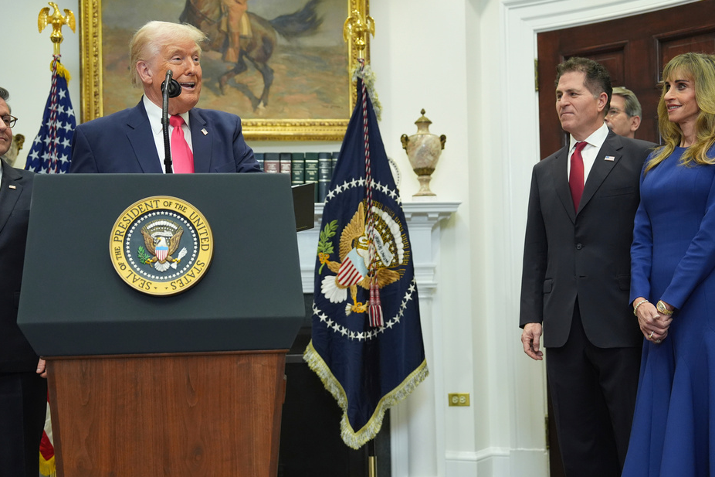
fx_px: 1033
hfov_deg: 38.2
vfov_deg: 26.0
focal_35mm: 52
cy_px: 259
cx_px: 394
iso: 3200
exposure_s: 1/250
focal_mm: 47
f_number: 2.8
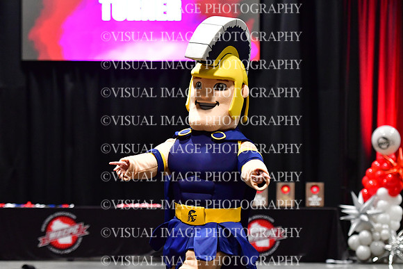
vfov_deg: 8.7
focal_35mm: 157
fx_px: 1758
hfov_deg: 13.1
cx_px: 202
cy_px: 134
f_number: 2.8
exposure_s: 1/400
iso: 3200
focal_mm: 105
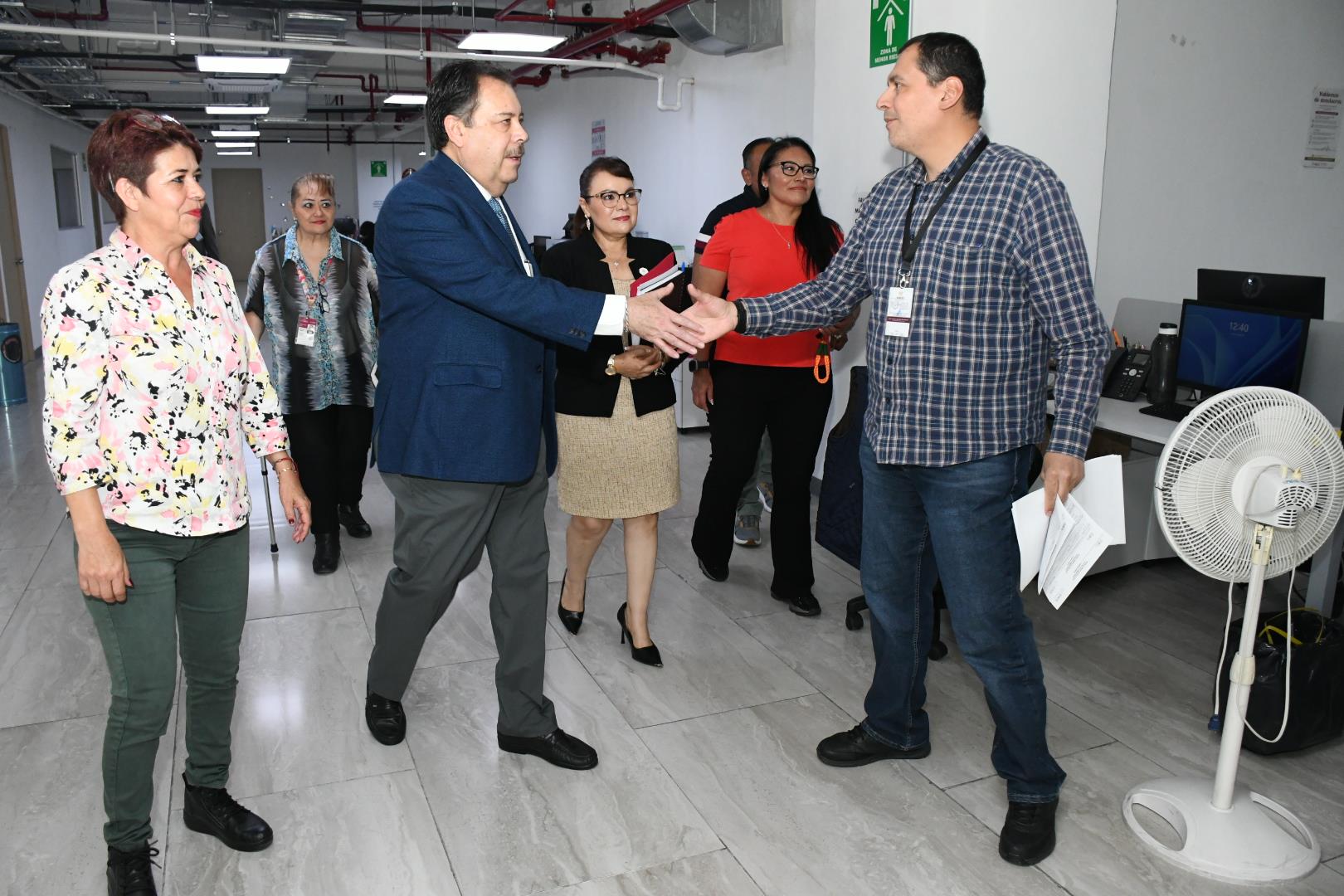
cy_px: 448
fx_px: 1008
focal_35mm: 27
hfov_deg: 67.4
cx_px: 672
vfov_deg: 47.9
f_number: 5.6
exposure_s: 1/160
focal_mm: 18
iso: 2500
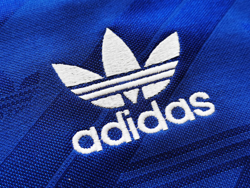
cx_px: 125
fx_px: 347
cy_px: 94
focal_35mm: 48
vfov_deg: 30.3
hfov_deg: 39.7
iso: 50
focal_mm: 5.58
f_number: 1.8
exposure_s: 1/133
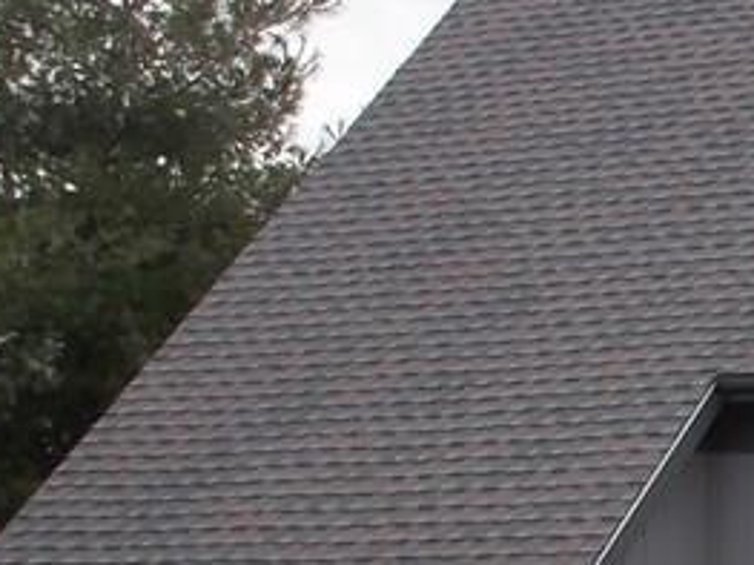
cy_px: 680
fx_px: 3135
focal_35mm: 144
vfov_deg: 10.1
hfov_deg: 12.9
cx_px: 1153
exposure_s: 1/400
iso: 80
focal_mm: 5.2
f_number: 3.7
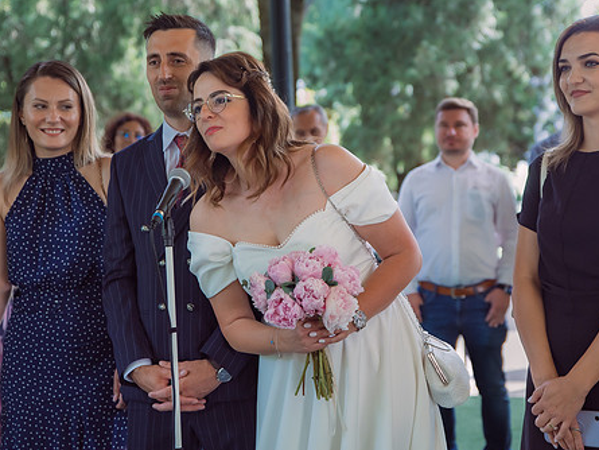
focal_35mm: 75
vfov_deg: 19.6
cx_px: 297
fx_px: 1298
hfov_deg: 26.0
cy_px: 185
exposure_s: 1/320
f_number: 2.8
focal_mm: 52
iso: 500
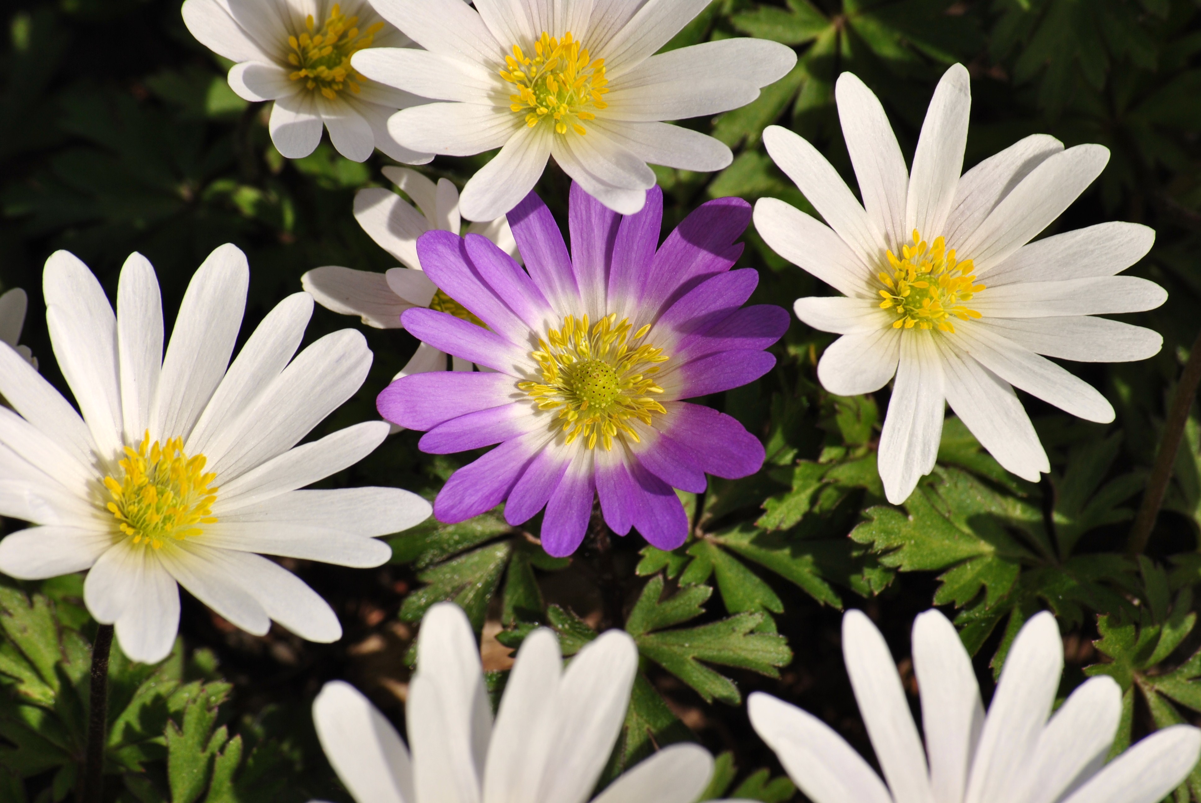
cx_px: 600
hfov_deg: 6.9
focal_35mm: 300
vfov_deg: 4.6
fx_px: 10016
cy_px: 402
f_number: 13
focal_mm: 200
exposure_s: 1/250
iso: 100
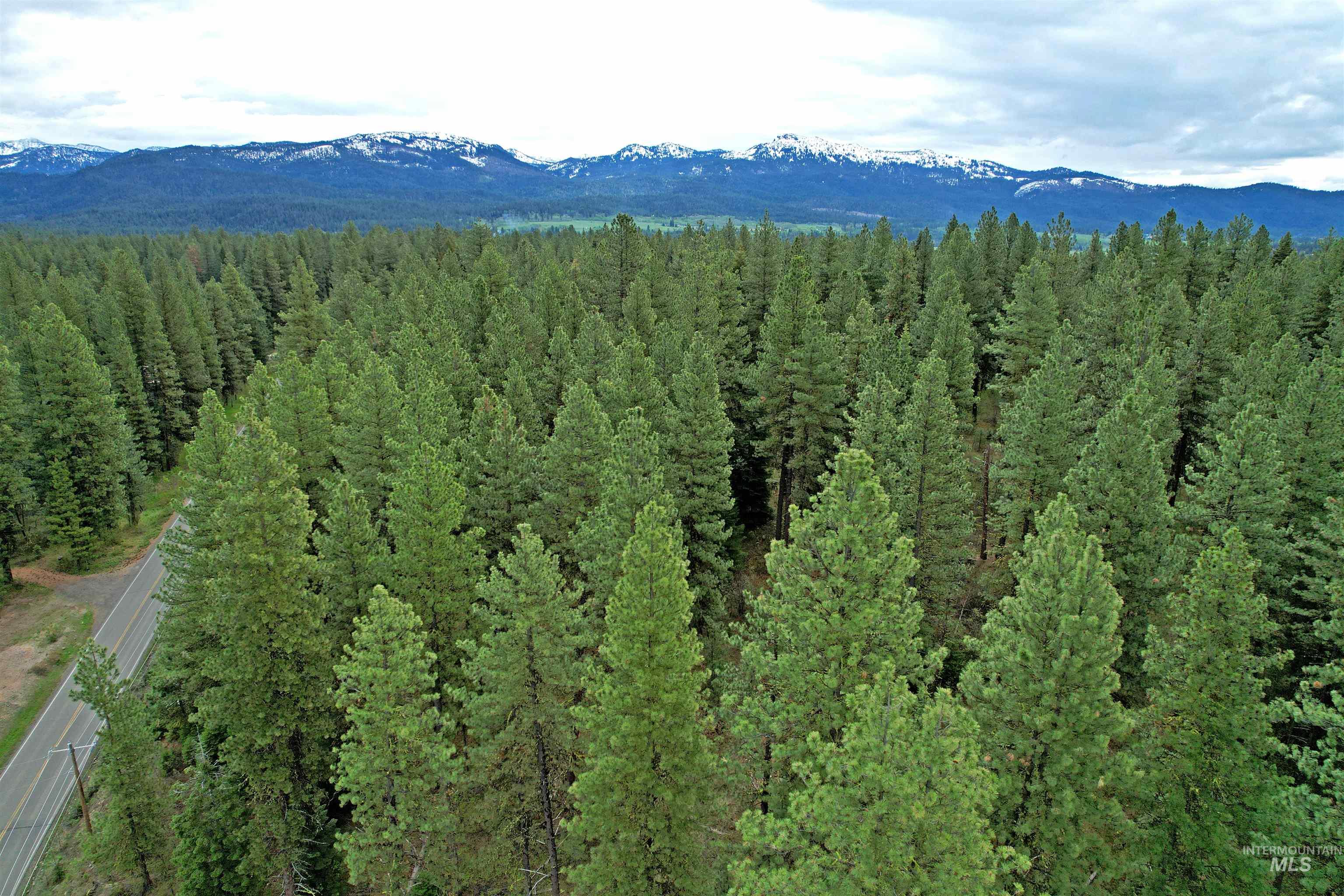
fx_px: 821
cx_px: 672
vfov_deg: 57.2
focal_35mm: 22
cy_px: 448
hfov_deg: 78.6
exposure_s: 1/1250
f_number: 2.8
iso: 100
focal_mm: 8.38
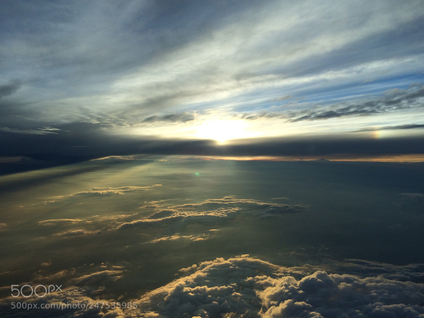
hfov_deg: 60.0
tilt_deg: -0.8
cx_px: 213
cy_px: 163
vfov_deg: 46.8
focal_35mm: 30
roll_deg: -0.4
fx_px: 367
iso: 32
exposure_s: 1/1466
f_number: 2.2
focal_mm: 4.15
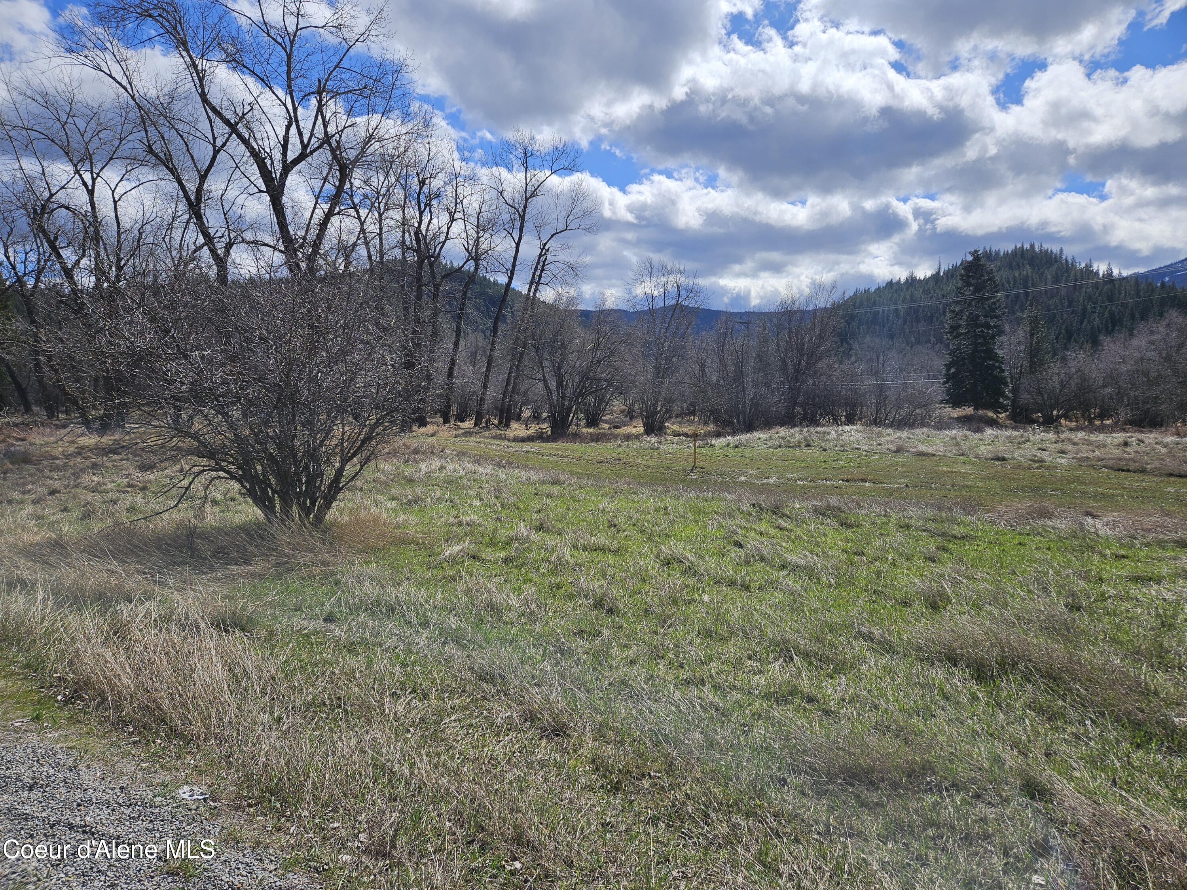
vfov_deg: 58.9
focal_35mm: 23
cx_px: 594
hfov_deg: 73.9
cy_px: 445
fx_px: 789
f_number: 1.8
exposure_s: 1/4098
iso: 25
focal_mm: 5.4
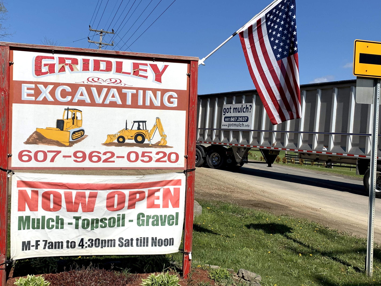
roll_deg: -2.4
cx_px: 200
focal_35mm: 37
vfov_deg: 38.7
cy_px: 139
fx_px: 407
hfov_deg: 50.1
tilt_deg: -0.6
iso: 25
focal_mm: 4.25
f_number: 1.8
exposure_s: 1/3937
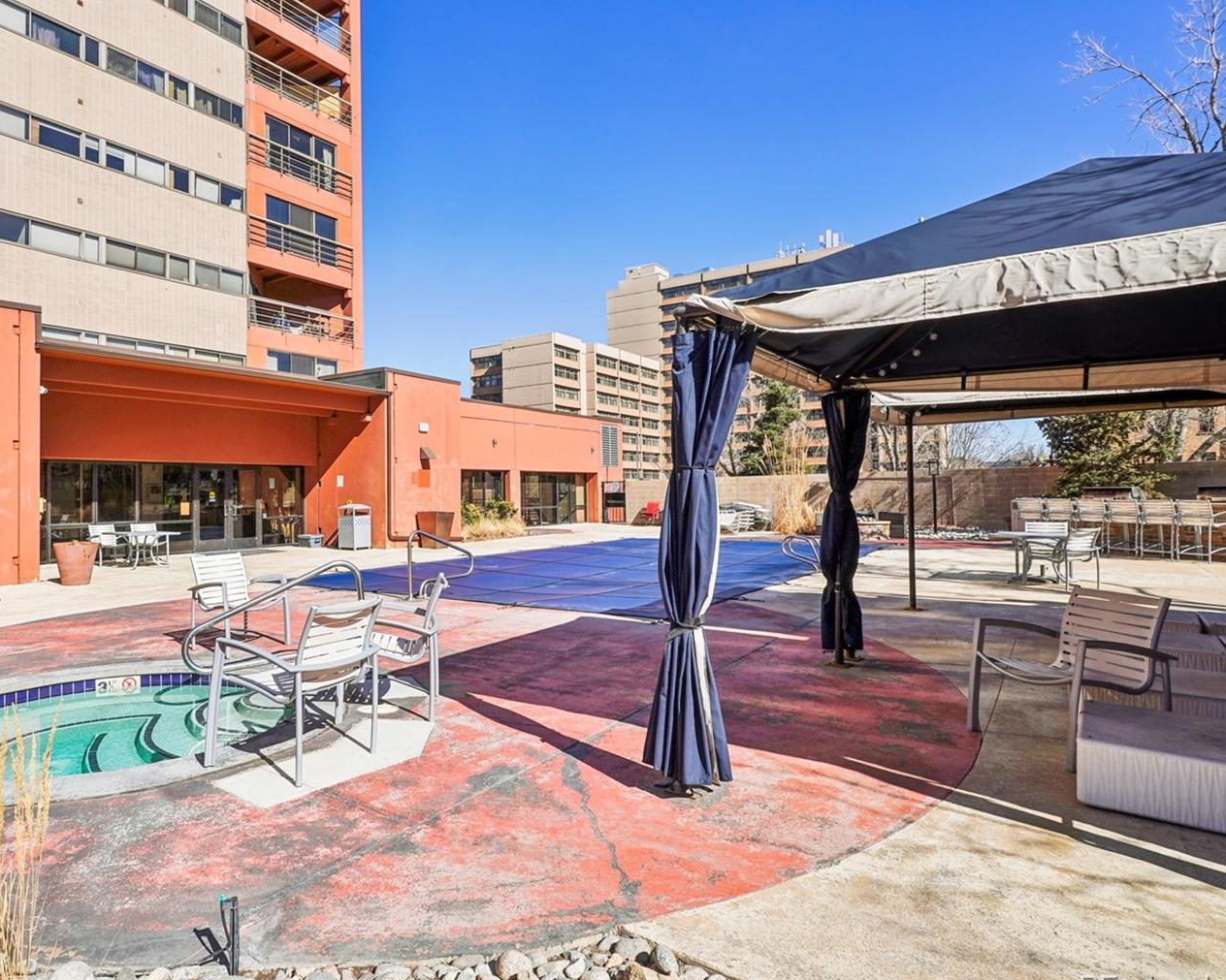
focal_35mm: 20
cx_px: 461
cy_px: 490
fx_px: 711
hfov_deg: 80.1
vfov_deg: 69.2
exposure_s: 1/350
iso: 100
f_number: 8
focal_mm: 11
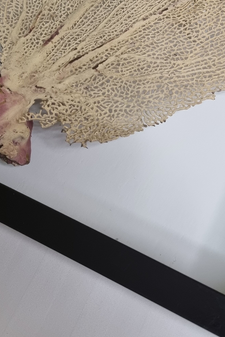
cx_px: 212
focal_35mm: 55
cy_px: 33
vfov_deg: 34.2
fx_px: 515
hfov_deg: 23.8
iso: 250
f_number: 1.8
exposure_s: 1/100
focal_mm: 5.4
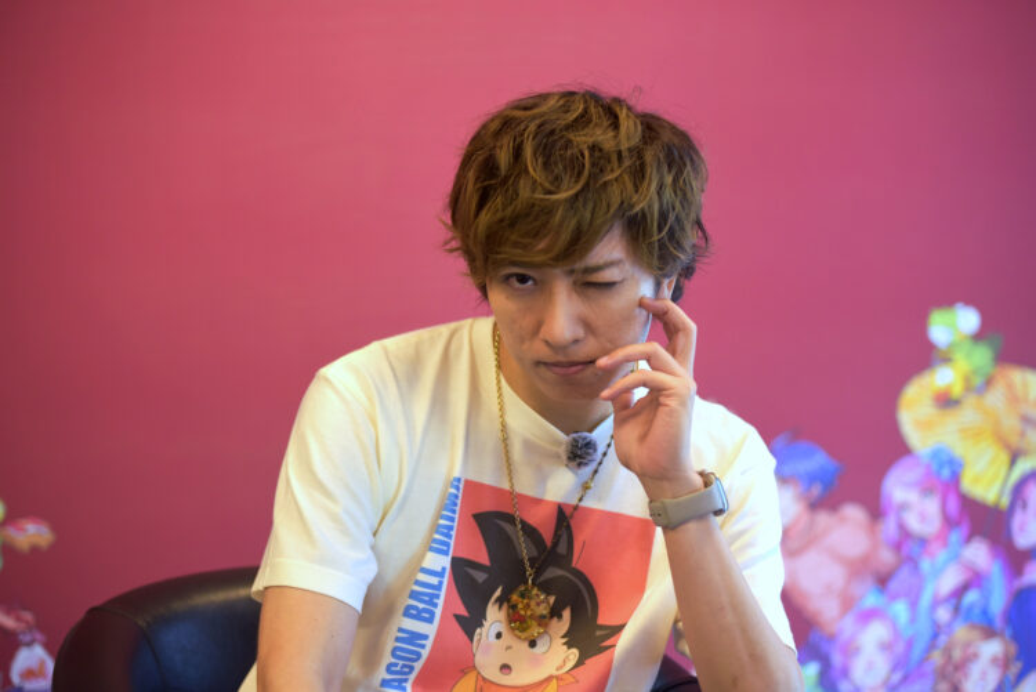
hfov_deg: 18.6
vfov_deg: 12.5
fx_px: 3167
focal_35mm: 110
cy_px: 346
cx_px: 518
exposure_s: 1/125
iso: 1100
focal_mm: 110
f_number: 2.8
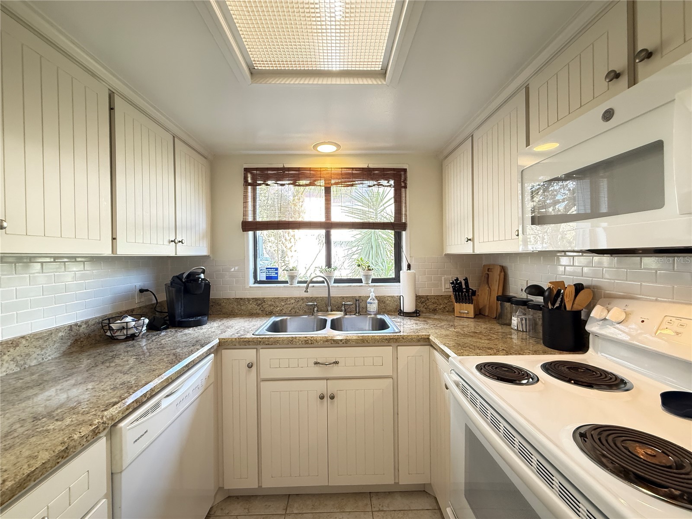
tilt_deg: -0.8
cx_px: 346
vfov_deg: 85.7
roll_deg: +0.2
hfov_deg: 102.1
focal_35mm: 14
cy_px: 260
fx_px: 280
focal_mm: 2.22
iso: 400
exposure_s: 1/60
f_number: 2.2
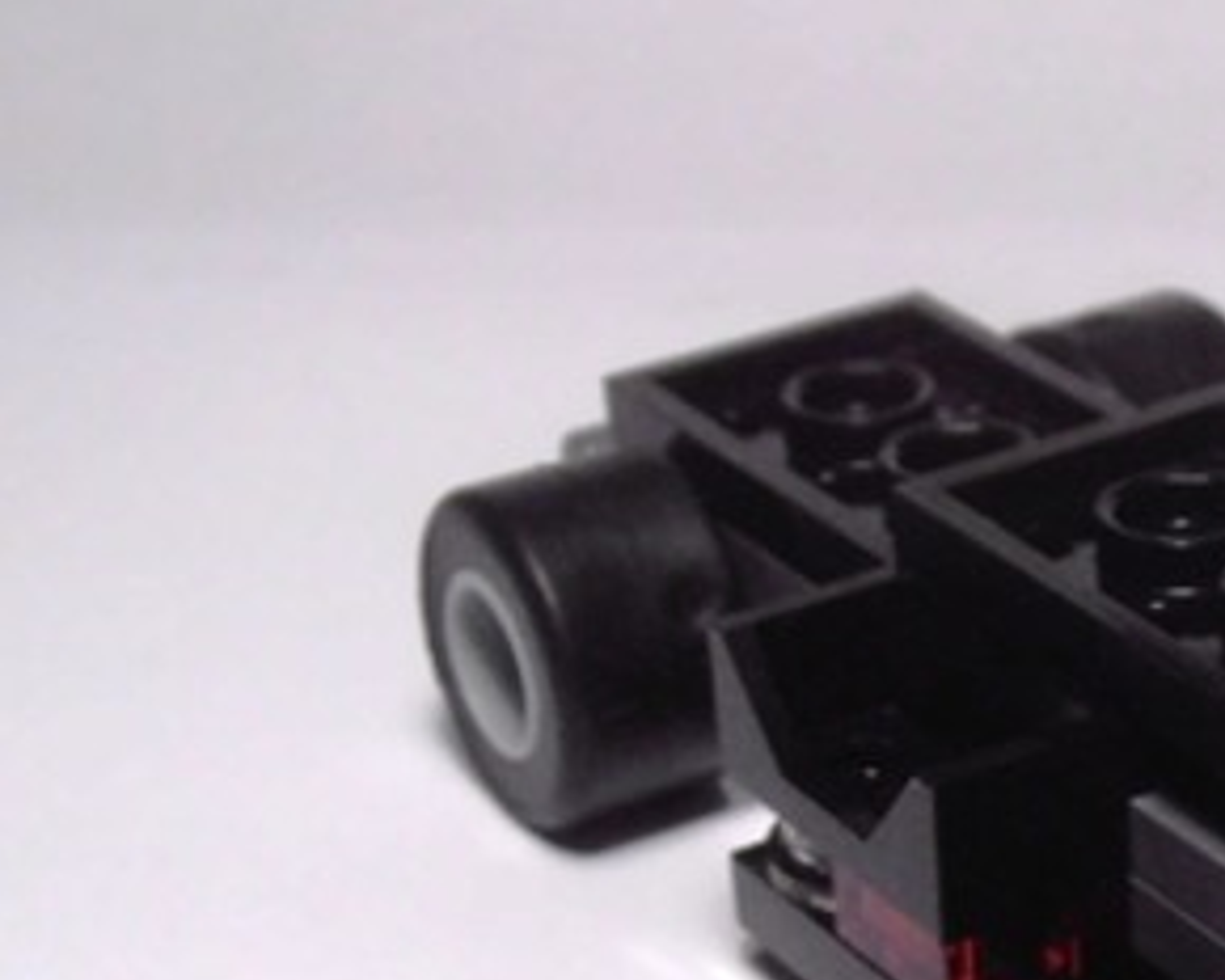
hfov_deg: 16.6
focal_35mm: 112
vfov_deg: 13.7
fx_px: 4061
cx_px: 1352
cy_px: 784
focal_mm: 6.61
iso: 80
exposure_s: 1/50
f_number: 3.9
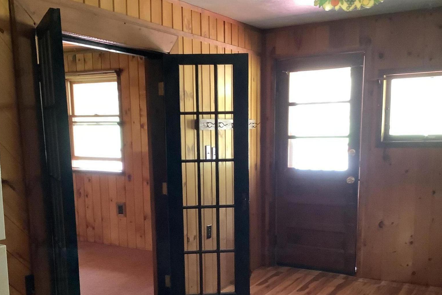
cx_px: 194
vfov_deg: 31.4
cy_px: 214
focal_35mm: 42
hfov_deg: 46.3
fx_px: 516
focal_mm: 3.3
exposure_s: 1/30
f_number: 2.4
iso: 320
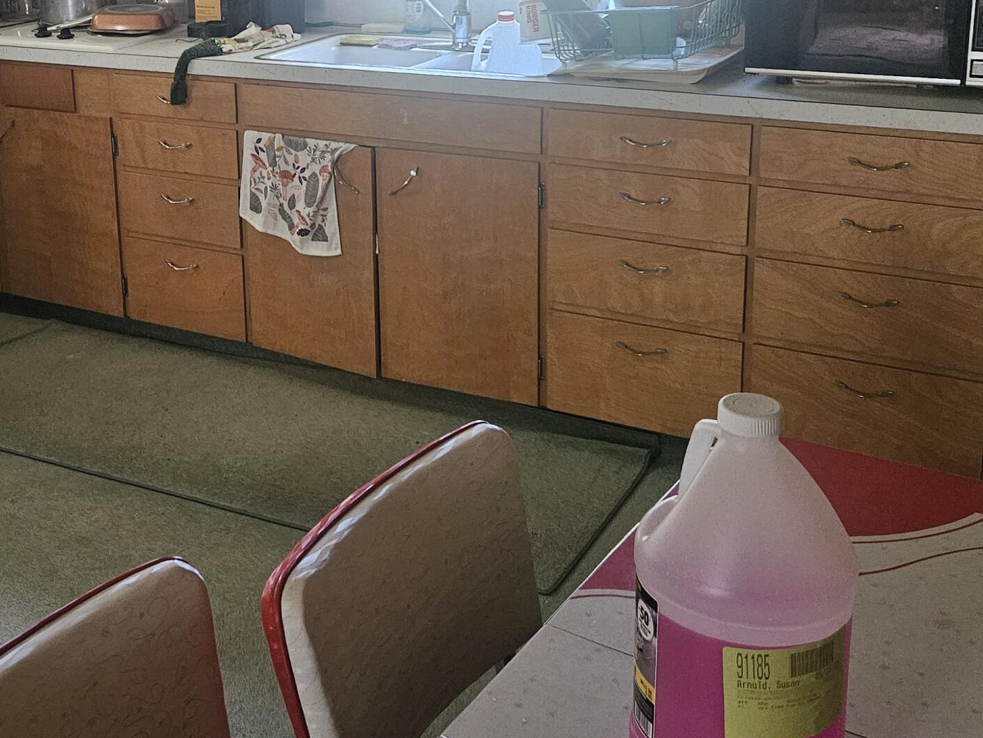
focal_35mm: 49
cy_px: 181
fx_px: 1391
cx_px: 242
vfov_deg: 29.2
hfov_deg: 37.9
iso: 640
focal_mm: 5.4
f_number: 1.8
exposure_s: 1/60
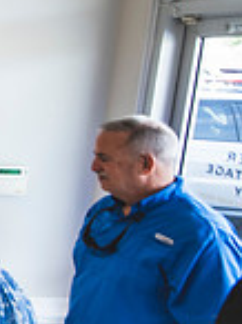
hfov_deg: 14.2
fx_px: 533
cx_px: -368
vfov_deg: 33.8
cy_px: 155
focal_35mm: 57
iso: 800
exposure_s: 1/200
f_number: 2.8
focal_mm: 14
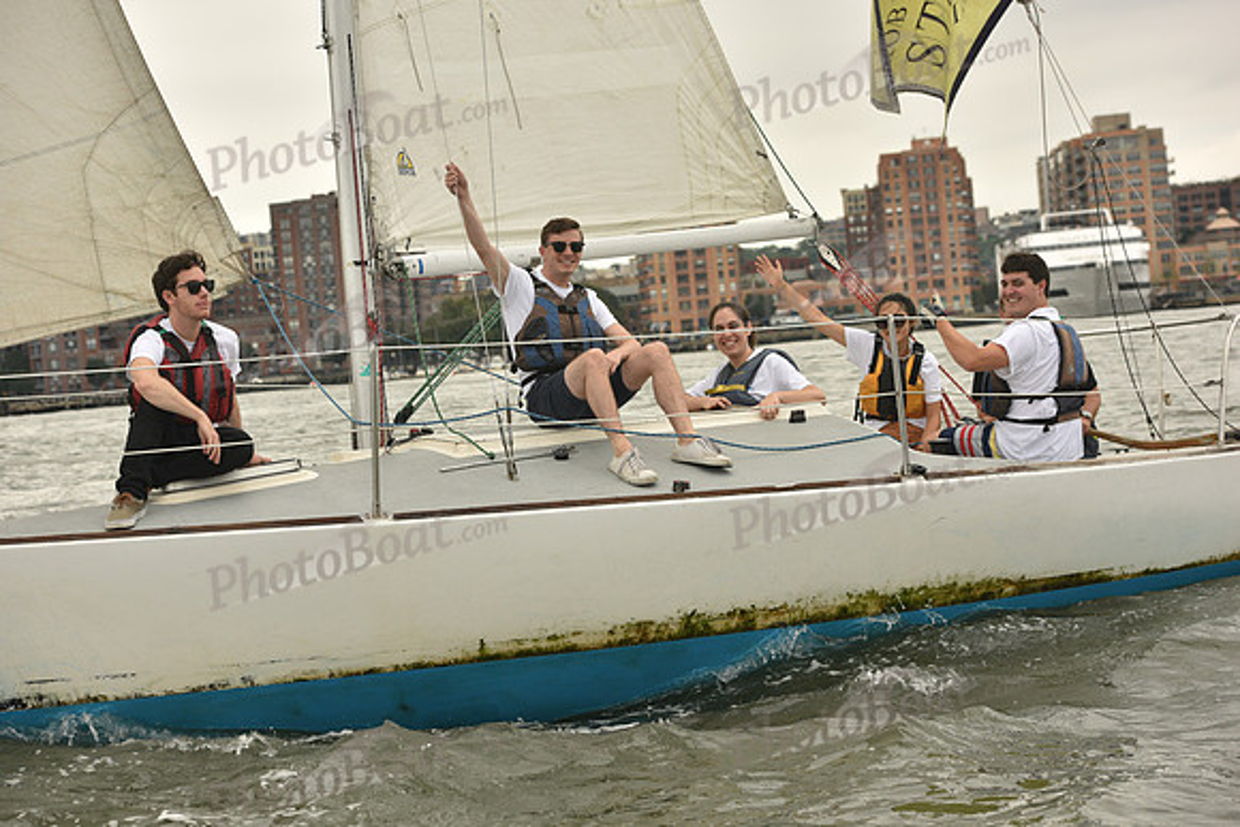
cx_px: 620
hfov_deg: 24.8
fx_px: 2825
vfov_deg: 16.7
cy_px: 414
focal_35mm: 82
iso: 320
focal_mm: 82
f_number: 6.3
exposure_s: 1/1250
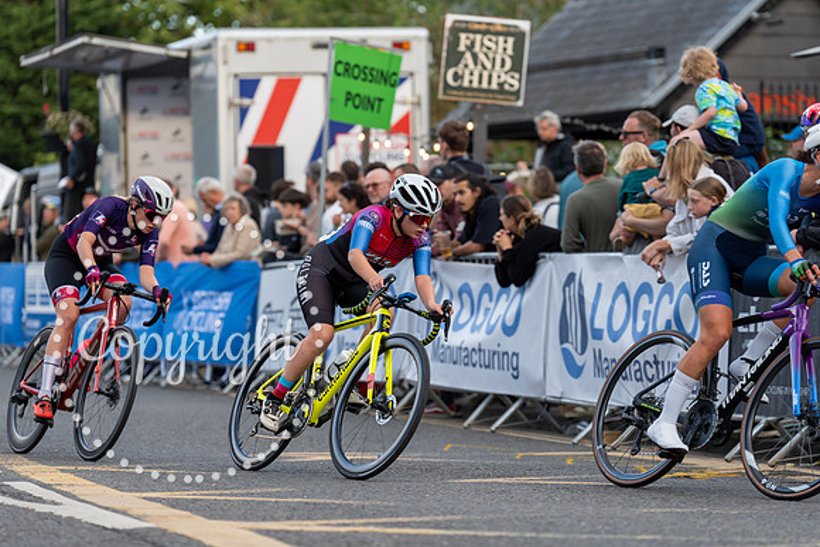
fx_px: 3303
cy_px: 274
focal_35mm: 145
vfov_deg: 9.5
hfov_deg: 14.2
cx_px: 410
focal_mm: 145
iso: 400
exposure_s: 1/800
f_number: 3.2
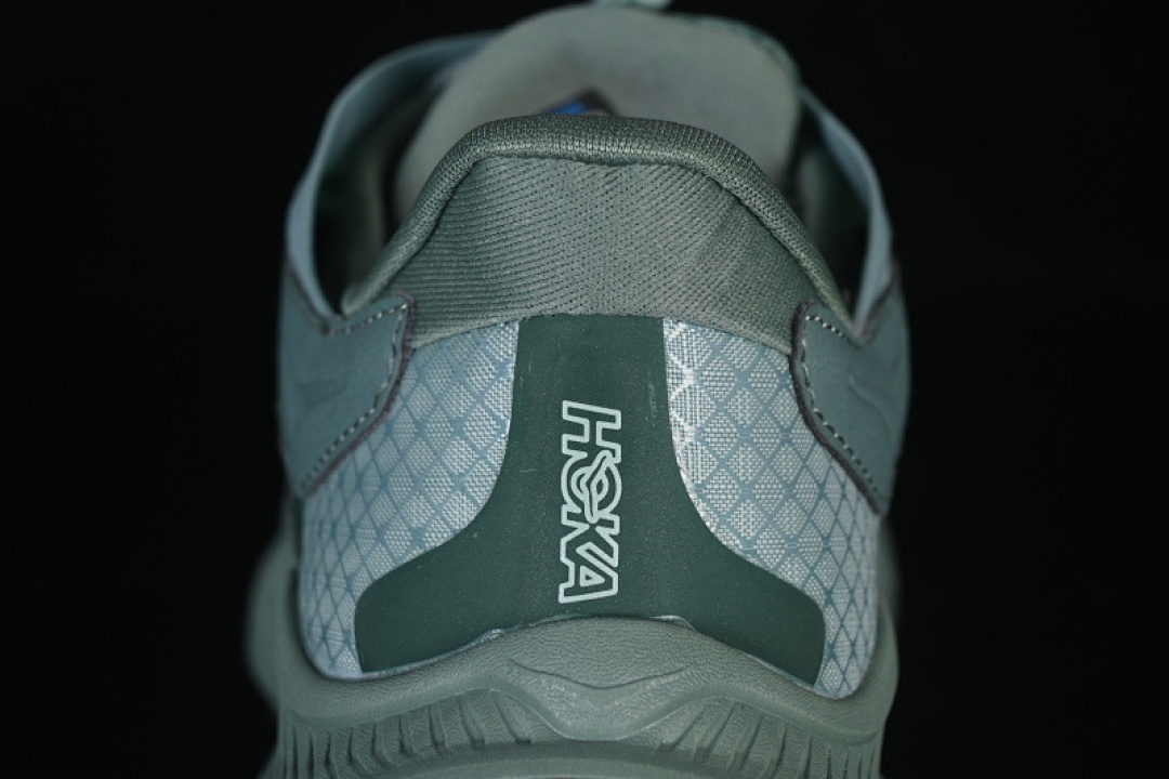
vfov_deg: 18.2
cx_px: 584
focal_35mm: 75
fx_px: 2435
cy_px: 390
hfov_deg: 27.0
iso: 160
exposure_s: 1/60
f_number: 7.1
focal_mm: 50
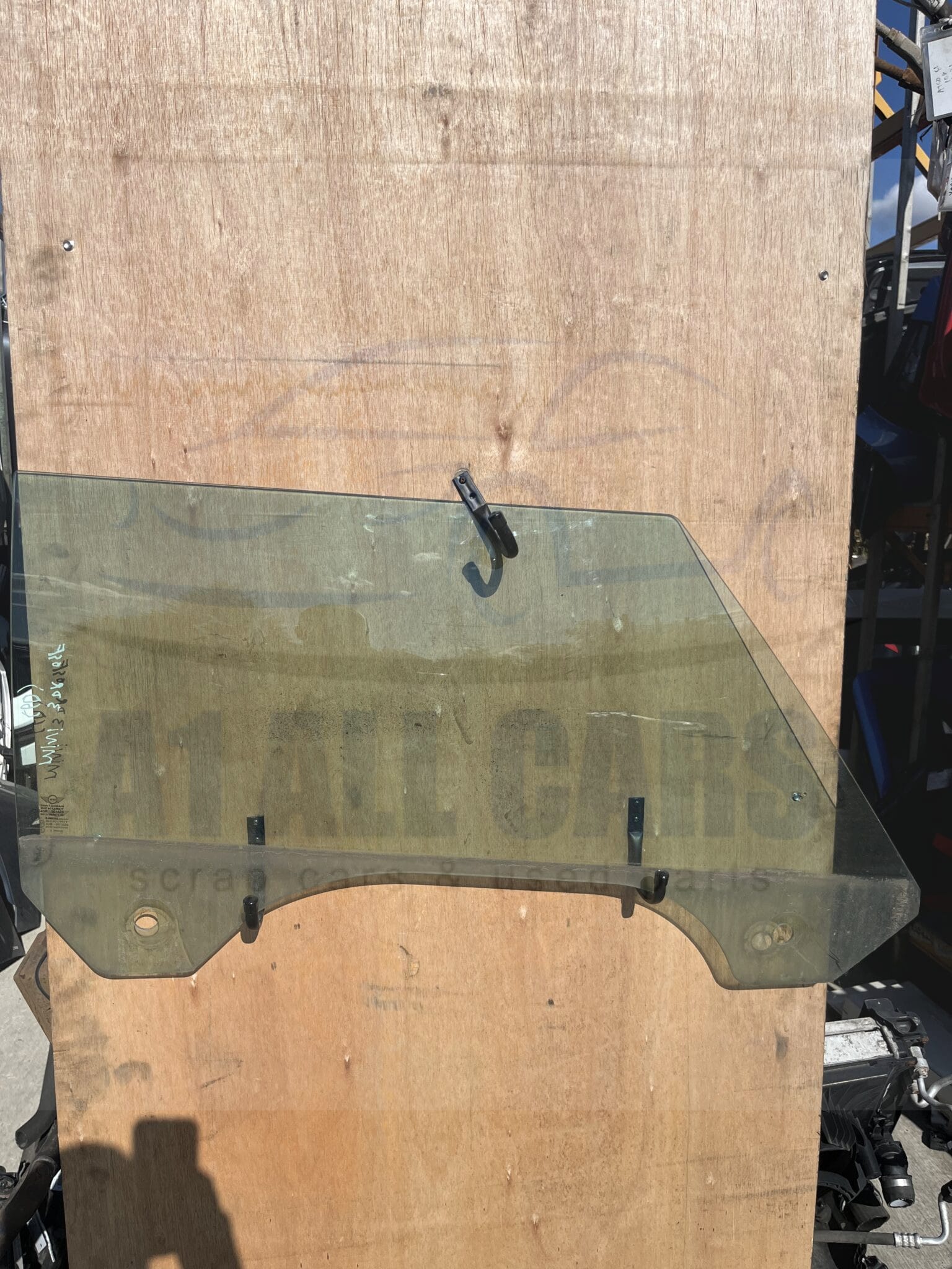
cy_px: 634
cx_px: 476
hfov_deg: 53.1
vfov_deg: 67.3
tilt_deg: -6.5
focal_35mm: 26
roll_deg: +0.3
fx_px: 953
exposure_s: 1/6897
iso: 50
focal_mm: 5.1
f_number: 1.6
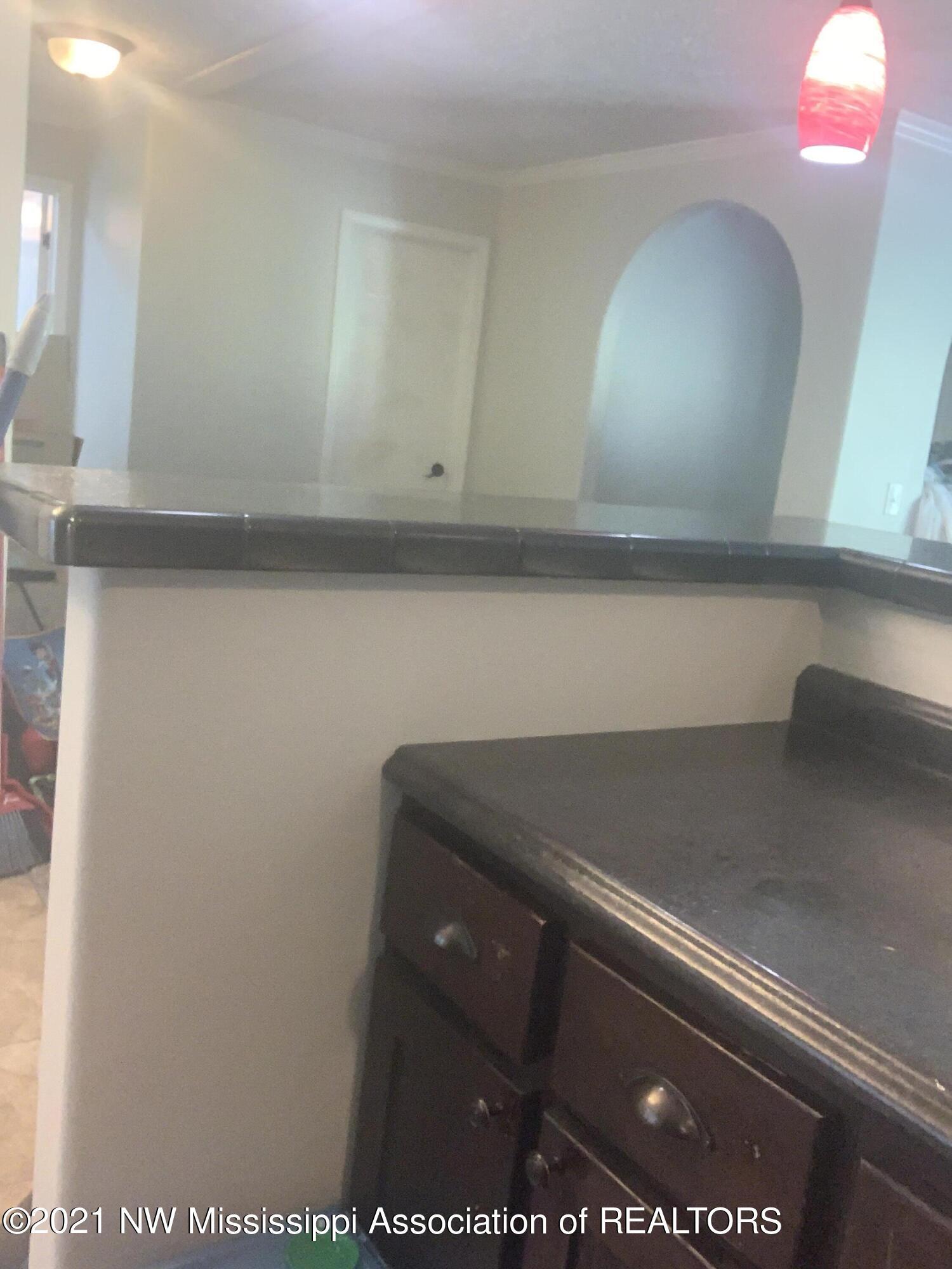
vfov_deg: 56.8
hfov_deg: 44.2
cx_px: 476
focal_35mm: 32
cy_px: 634
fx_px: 1173
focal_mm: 2.87
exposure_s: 1/40
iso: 125
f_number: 2.2
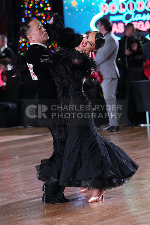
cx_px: 75
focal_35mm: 184
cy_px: 112
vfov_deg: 11.2
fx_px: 1149
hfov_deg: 7.5
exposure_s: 1/400
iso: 10000
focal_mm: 184
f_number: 5.6
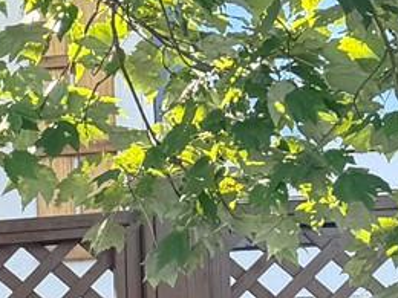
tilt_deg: +1.1
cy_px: 666
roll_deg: +2.5
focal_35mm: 189
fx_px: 2173
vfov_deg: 7.4
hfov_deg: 8.9
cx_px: -710
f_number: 1.78
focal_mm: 6.76
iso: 80
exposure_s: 1/276
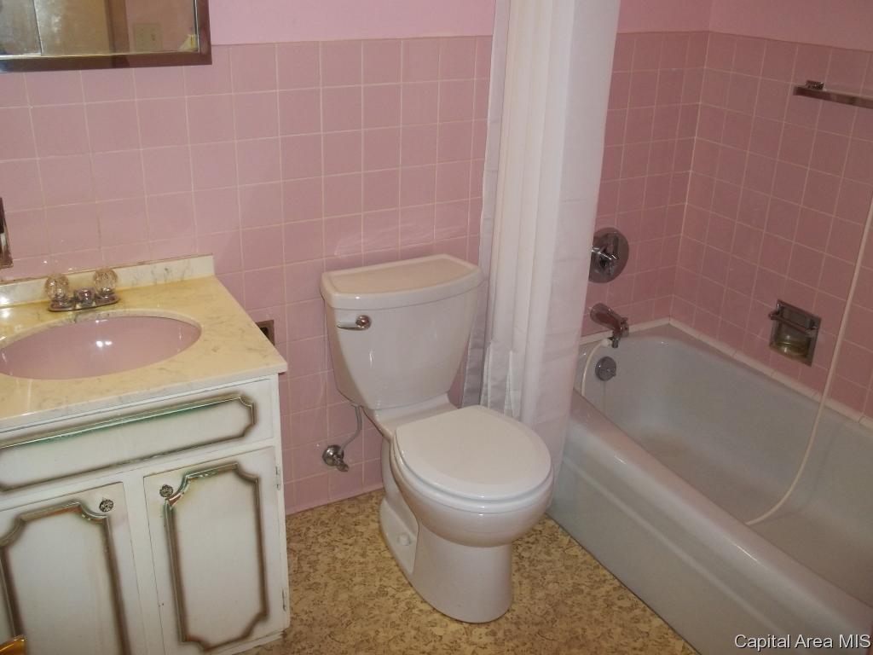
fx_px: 832
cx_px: 436
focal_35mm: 33
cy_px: 328
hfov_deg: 55.4
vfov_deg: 42.9
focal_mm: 5.9
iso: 160
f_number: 3.3
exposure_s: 1/30
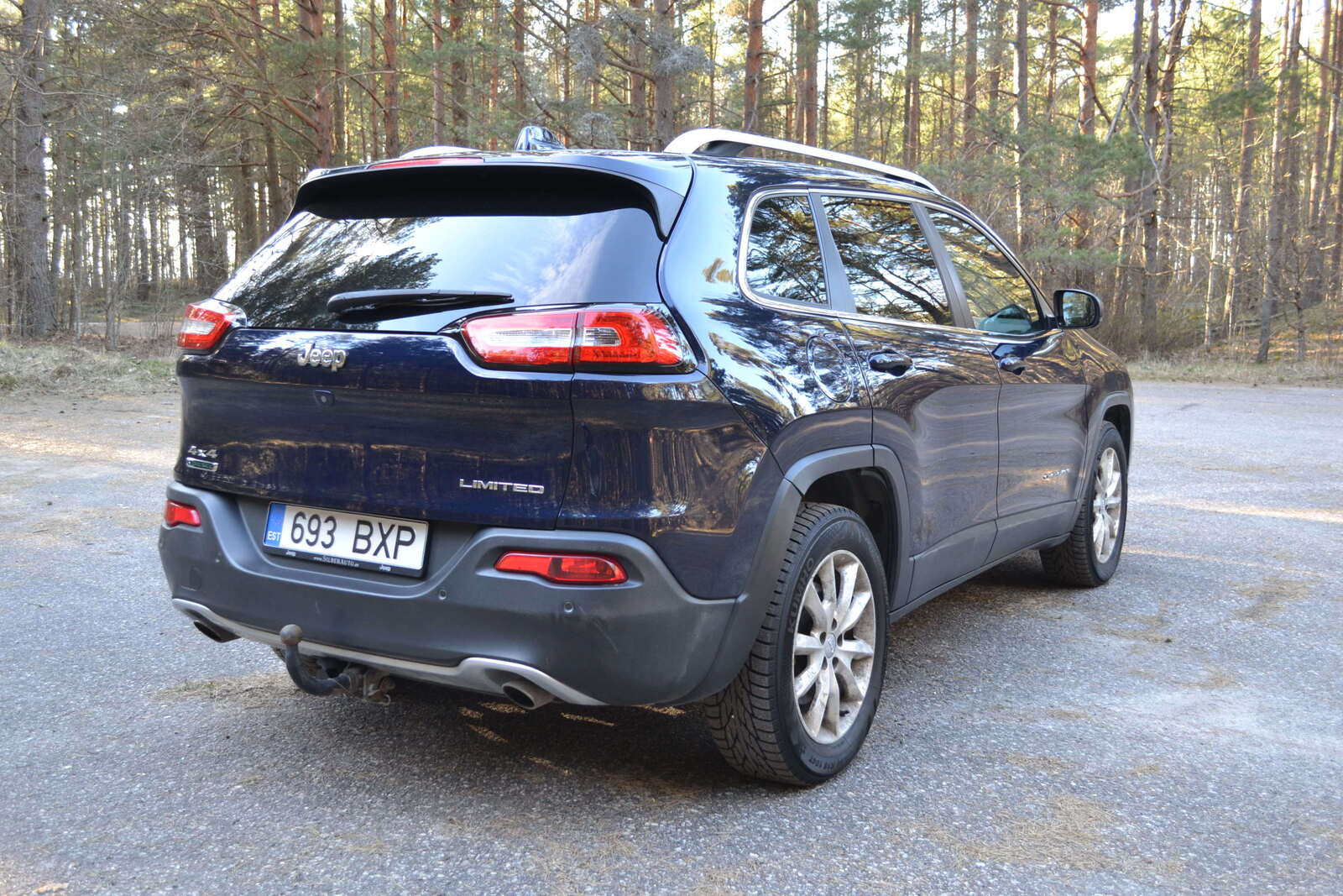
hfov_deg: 53.1
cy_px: 448
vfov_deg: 36.9
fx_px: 1343
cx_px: 672
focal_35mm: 36
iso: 400
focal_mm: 24
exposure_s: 1/50
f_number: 4
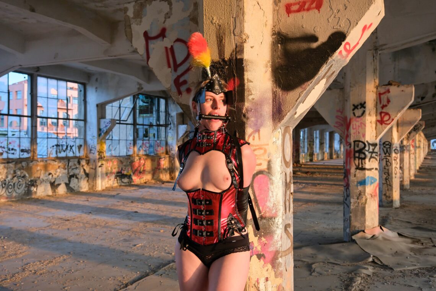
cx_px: 218
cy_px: 146
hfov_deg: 54.4
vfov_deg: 37.9
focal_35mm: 35
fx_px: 424
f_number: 4
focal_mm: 23.5
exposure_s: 1/250
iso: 800
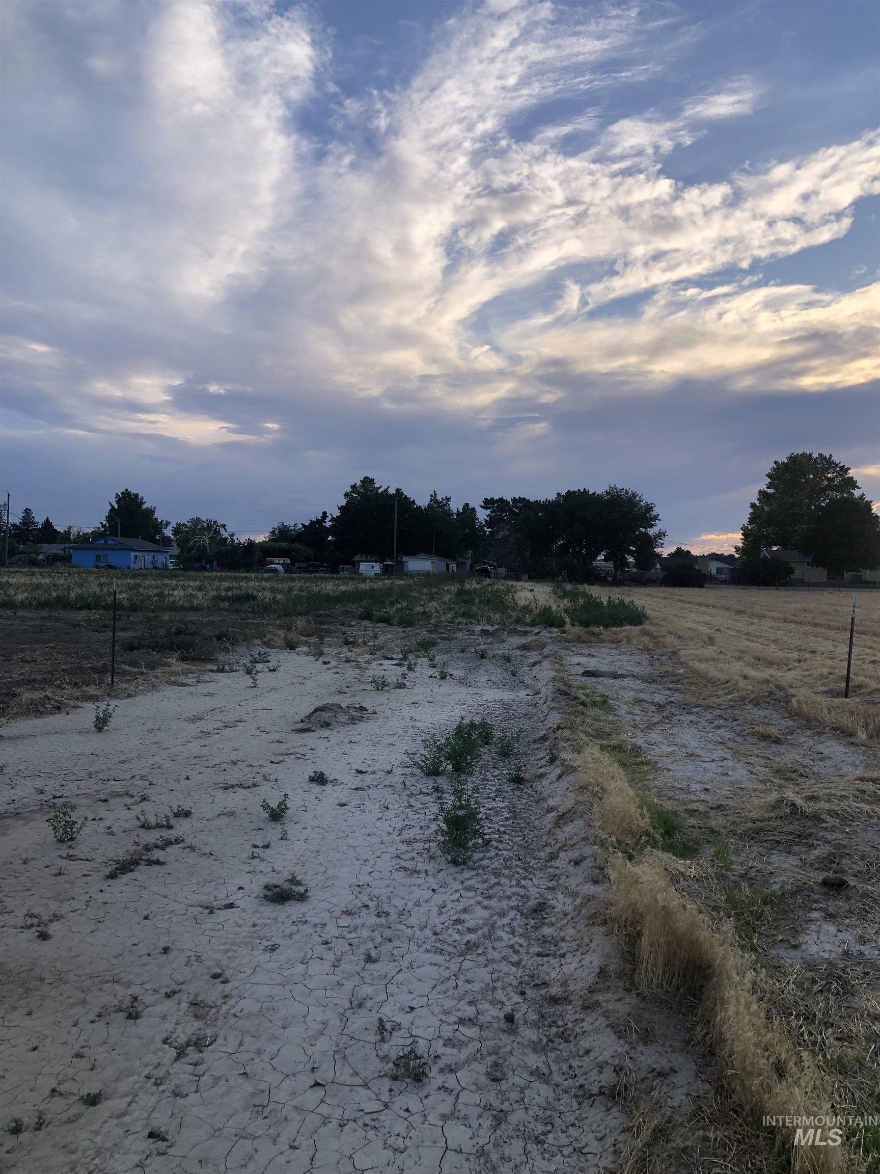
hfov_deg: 49.7
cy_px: 587
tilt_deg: -0.8
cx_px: 440
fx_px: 949
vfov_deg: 63.4
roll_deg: -0.3
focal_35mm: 28
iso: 20
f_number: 1.8
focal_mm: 3.99
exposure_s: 1/1312
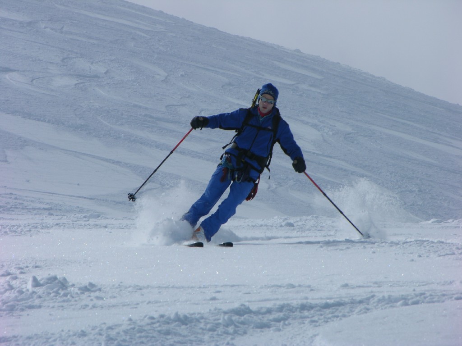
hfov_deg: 7.1
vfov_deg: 5.3
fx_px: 3737
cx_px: 231
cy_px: 173
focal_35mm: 280
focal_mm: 71.2
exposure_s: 1/530
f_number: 7.4
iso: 50
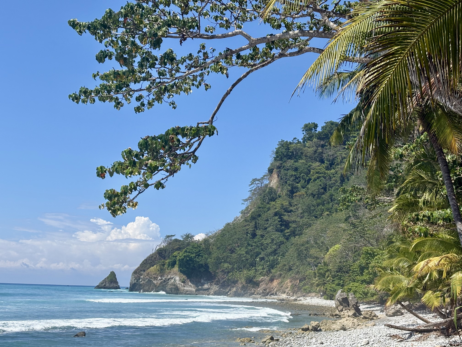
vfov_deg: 28.0
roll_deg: -2.3
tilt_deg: +8.5
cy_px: 174
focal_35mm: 52
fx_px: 694
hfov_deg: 36.8
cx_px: 231
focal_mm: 5.96
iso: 40
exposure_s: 1/4329
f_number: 1.6
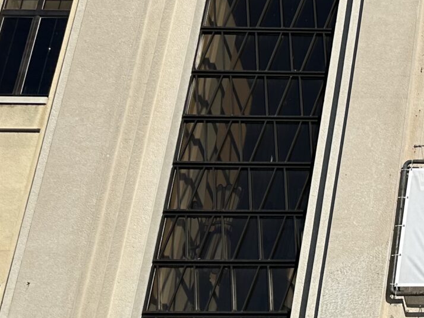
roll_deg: +0.9
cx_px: 741
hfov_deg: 18.4
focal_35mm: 86
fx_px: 1054
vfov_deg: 17.2
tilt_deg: +21.9
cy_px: 136
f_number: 1.78
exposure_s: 1/9709
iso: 80
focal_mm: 6.86
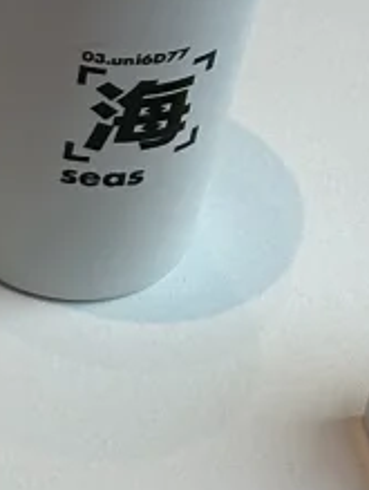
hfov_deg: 4.6
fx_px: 4464
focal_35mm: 315
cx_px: -637
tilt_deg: -49.4
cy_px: 604
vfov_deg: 6.2
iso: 64
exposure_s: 1/364
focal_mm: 6.86
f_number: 1.78
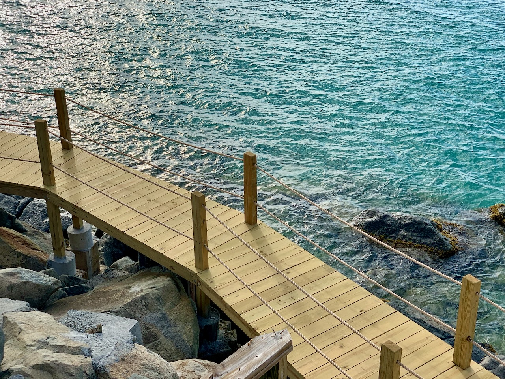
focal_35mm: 52
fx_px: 759
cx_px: 252
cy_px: 190
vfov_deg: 28.0
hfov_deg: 36.8
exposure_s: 1/1020
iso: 16
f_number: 2.4
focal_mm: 6
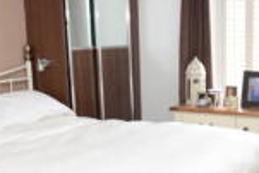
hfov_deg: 30.1
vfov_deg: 20.5
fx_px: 468
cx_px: 210
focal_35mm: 65
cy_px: 158
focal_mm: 10
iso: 900
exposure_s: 1/60
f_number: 3.5
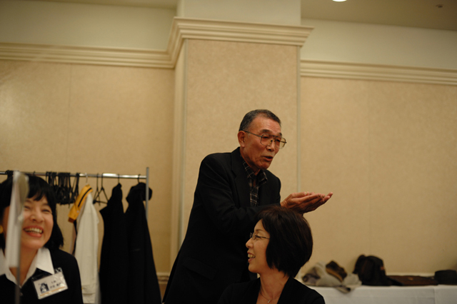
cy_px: 152
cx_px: 228
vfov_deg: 27.0
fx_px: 634
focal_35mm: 50
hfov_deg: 39.6
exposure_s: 1/100
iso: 900
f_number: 2.8
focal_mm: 50
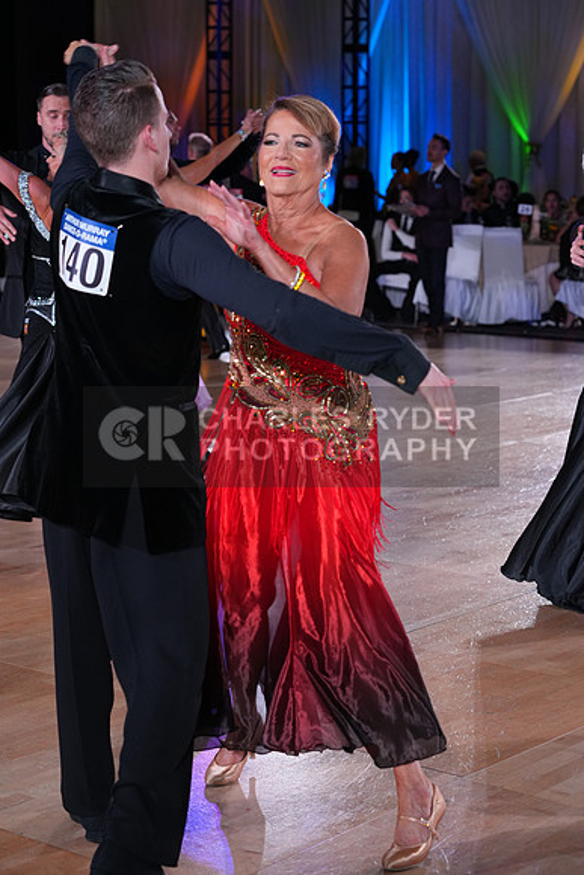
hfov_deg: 18.7
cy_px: 438
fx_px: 1775
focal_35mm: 73
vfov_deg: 27.7
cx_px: 292
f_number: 4.5
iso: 1000
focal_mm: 73
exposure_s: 1/250
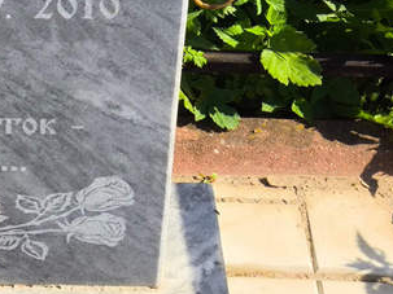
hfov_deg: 14.3
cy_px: -70
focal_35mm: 132
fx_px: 1498
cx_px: -120
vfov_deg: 11.0
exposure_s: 1/1046
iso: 50
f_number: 1.7
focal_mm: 4.71
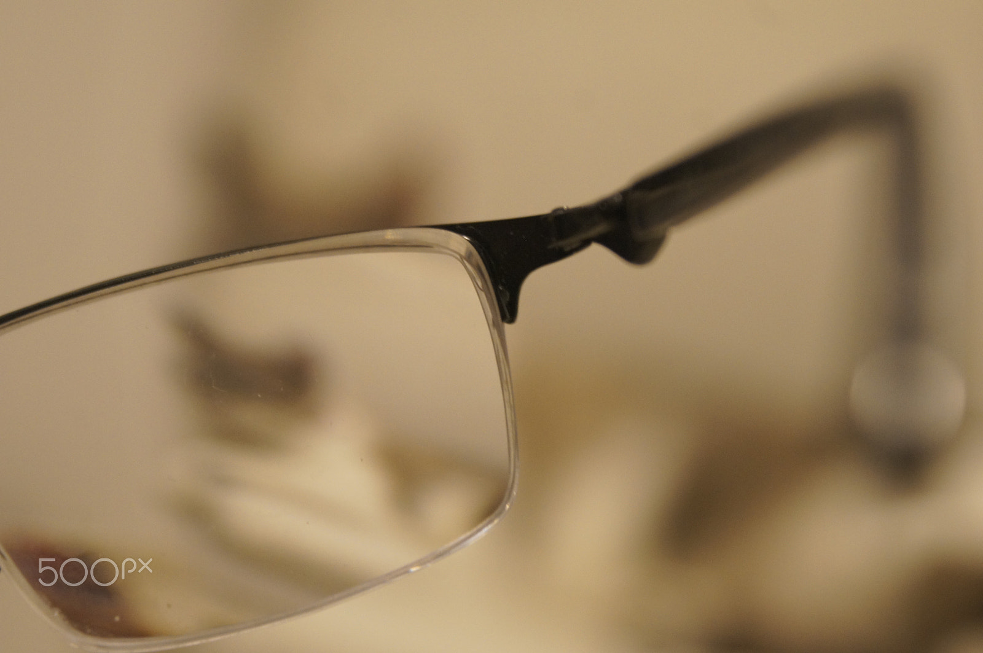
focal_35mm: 105
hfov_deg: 19.5
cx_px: 492
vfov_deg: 13.0
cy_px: 326
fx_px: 2864
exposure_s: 1/30
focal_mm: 70
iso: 1600
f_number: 5.6
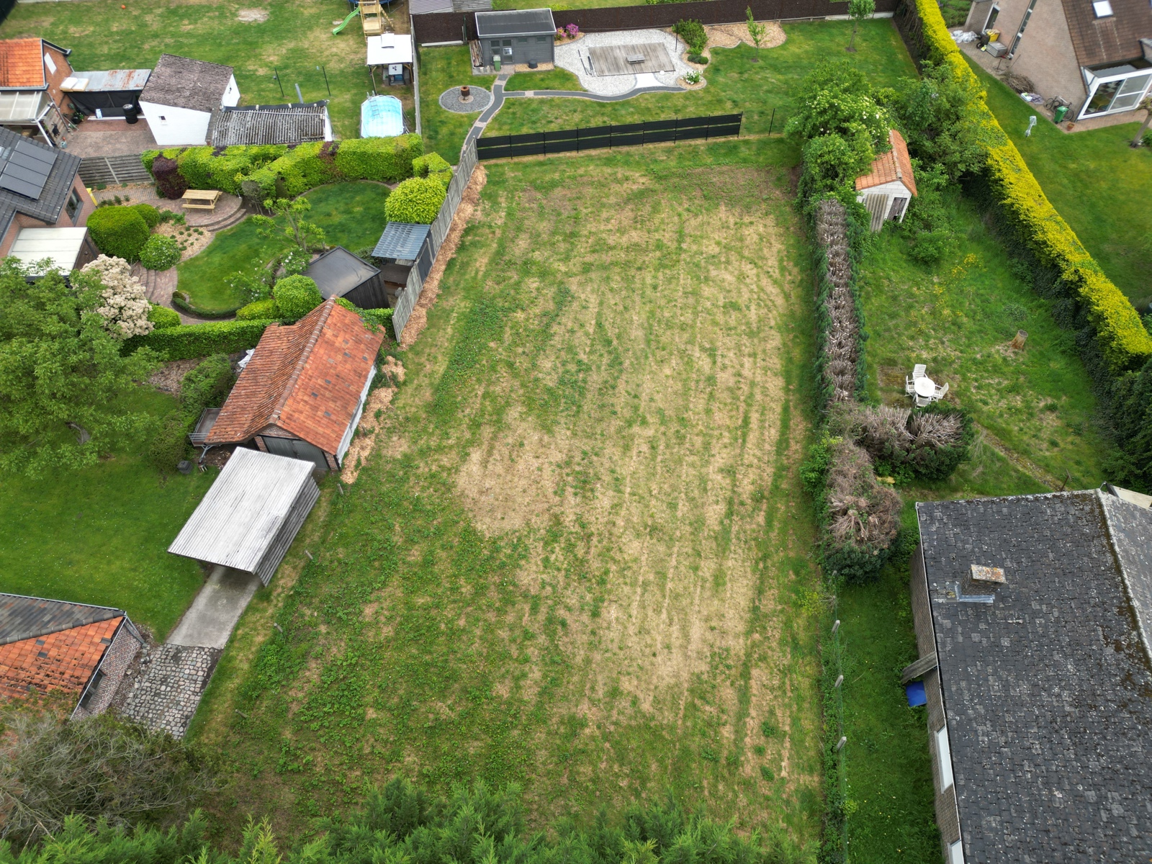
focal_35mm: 24
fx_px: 799
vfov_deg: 56.8
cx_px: 576
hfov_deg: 71.6
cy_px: 432
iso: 110
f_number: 1.7
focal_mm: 6.72
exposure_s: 1/725
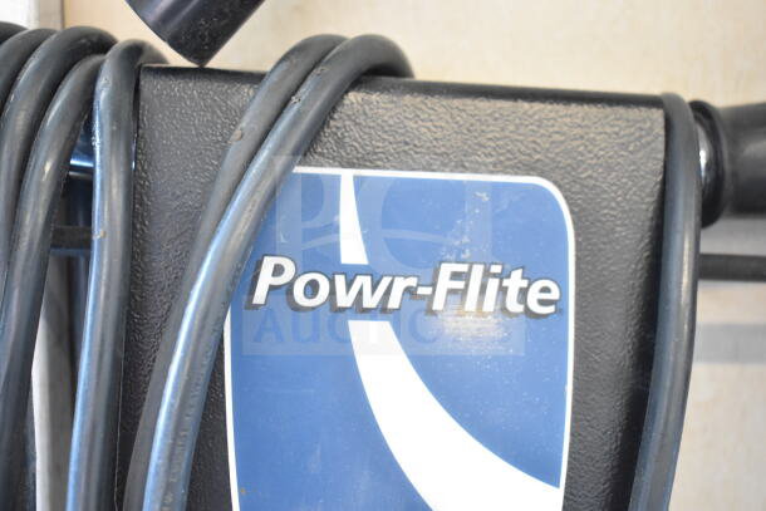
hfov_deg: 41.1
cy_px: 256
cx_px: 383
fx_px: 1022
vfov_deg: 28.1
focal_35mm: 48
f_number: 4.5
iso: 3200
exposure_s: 1/50
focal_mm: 32
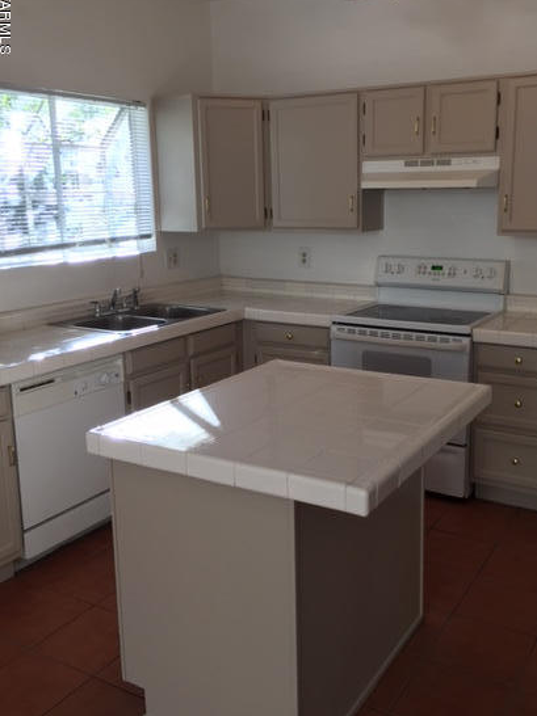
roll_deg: +0.7
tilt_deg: -11.1
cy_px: 351
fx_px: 704
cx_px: 294
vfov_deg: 54.0
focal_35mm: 34
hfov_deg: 41.7
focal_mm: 4.15
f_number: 2.2
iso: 40
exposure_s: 1/60
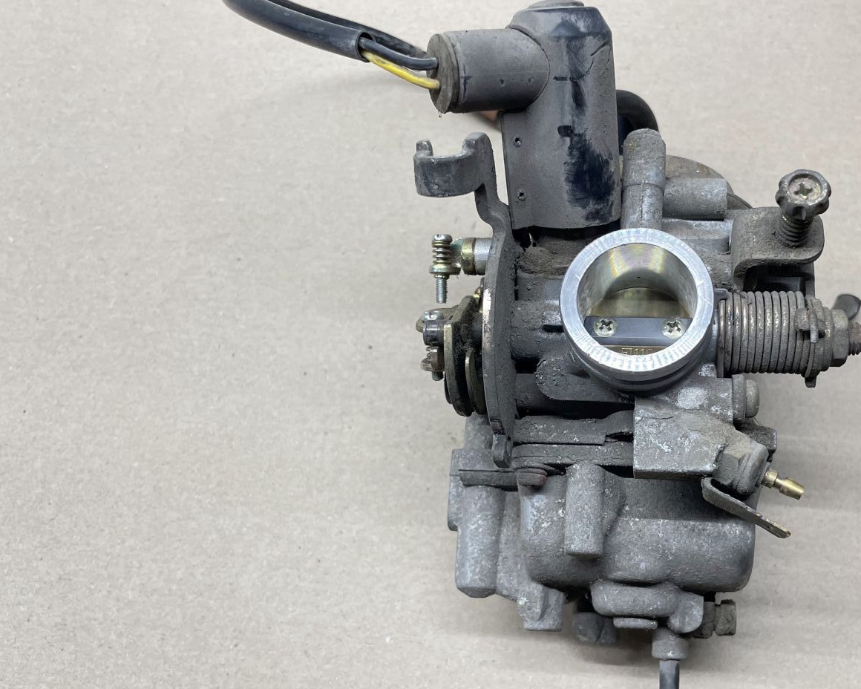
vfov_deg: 42.2
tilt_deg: -68.4
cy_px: 340
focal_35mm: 35
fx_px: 892
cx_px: 562
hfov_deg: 50.8
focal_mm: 4.2
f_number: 1.6
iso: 100
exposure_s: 1/100
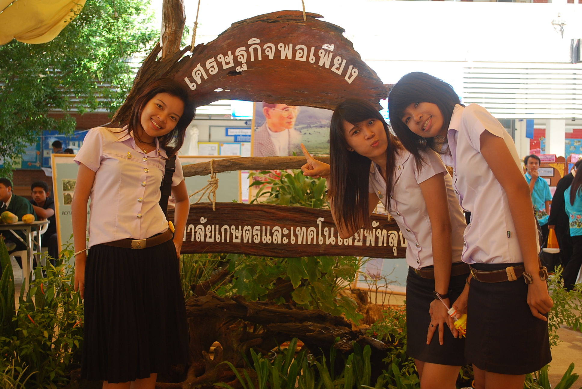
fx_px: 825
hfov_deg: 38.8
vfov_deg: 26.6
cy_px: 194
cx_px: 291
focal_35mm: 51
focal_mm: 34
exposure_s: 1/80
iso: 200
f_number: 5
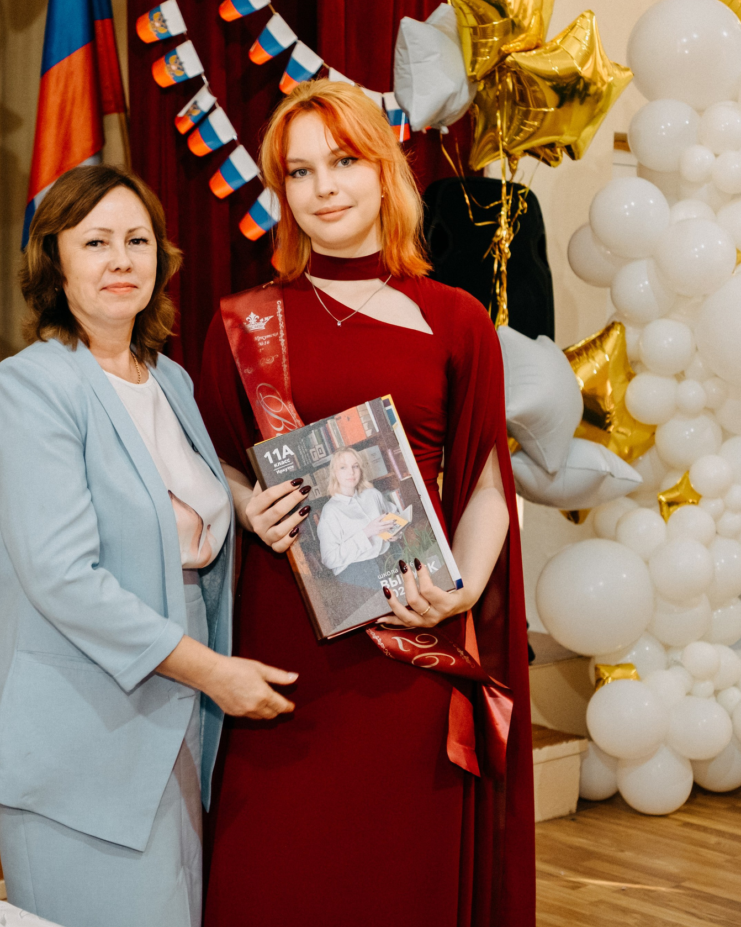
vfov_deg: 30.0
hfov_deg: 24.0
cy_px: 469
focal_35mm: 63
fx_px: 1727
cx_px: 199
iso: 1250
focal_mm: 29
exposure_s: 1/160
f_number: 2.8
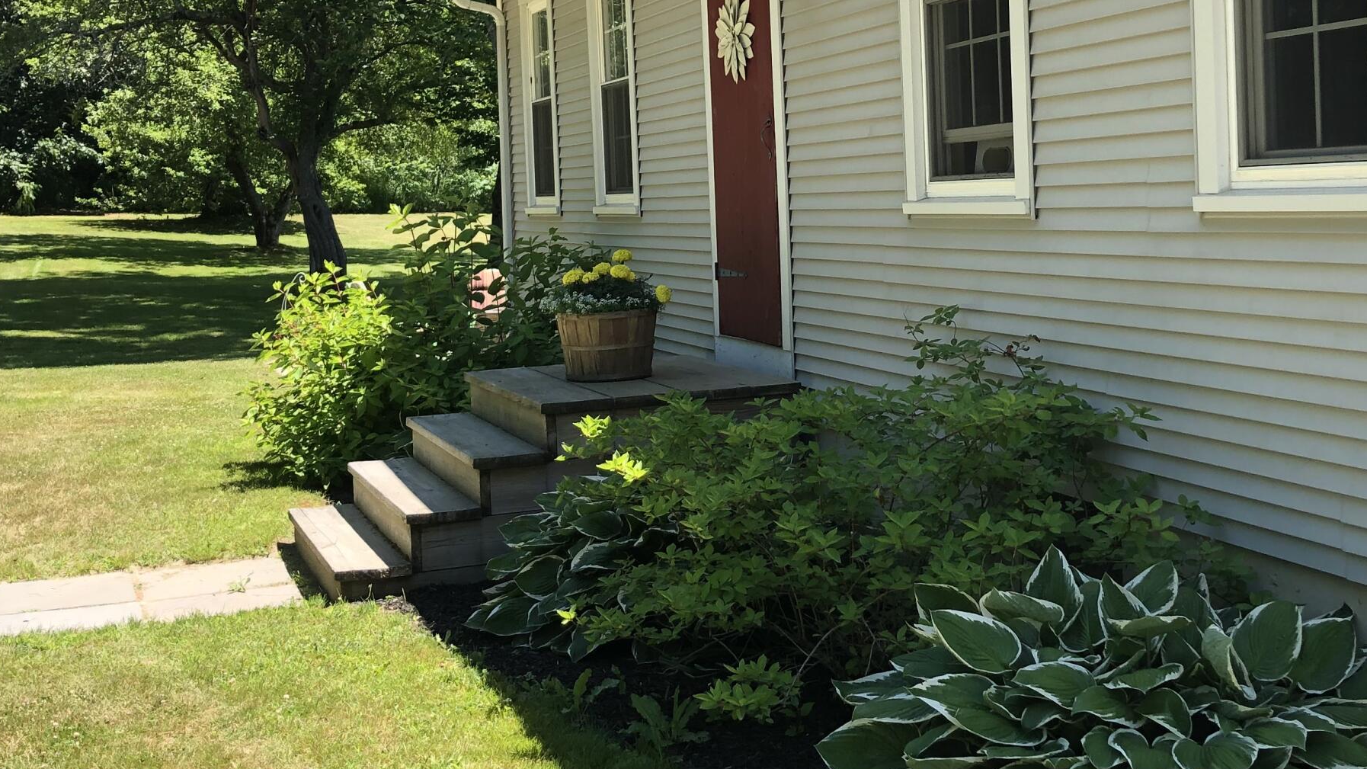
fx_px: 1849
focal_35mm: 51
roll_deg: +1.4
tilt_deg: -2.0
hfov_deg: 40.4
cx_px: 818
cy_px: 235
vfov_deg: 23.4
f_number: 1.8
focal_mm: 3.99
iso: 20
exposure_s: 1/448
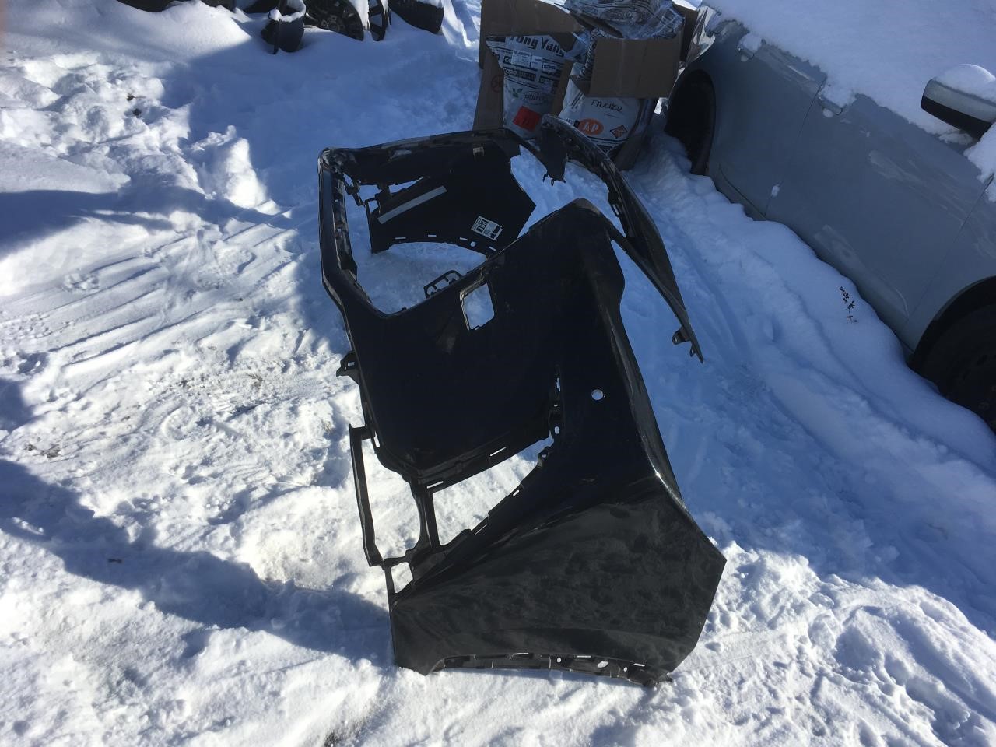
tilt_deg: -26.7
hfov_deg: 61.7
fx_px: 834
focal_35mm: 29
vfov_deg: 48.2
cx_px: 498
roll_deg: -14.2
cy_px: 374
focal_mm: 4.15
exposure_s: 1/2564
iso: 25
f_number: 2.2
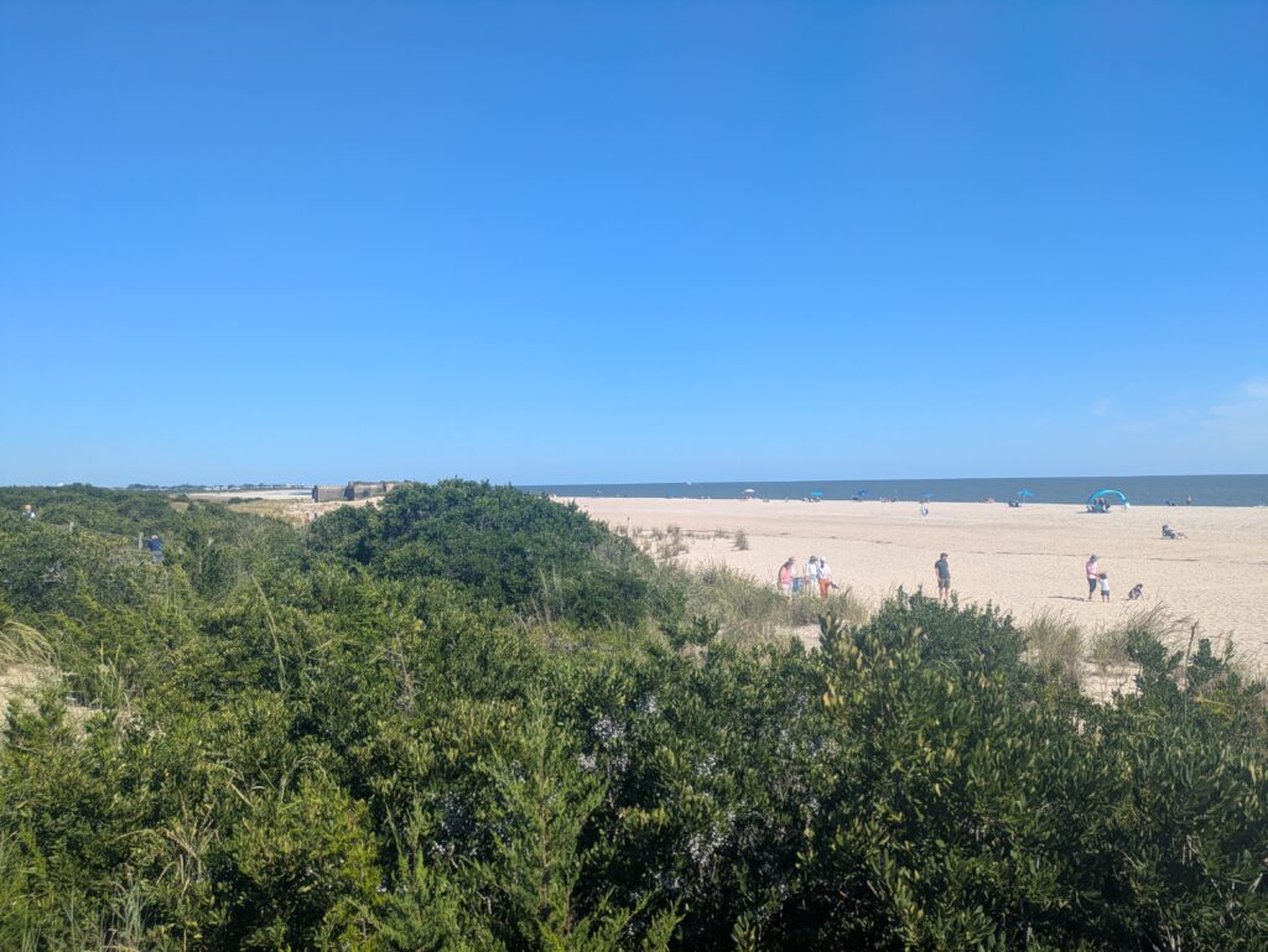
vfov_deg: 54.9
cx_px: 634
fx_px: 916
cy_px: 476
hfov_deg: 69.4
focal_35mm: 25
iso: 52
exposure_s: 1/1821
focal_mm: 5.43
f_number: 1.89
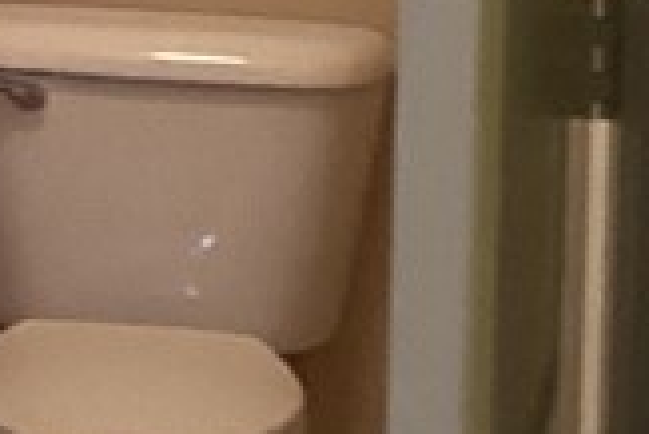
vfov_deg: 6.7
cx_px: -975
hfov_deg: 9.0
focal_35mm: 202
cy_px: -155
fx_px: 3645
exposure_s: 1/60
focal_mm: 3.3
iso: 250
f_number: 2.4
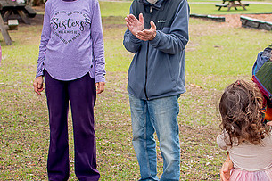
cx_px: 137
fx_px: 748
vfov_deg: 13.8
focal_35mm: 99
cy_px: 98
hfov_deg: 20.6
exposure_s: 1/250
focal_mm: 35
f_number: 3.5
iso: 200
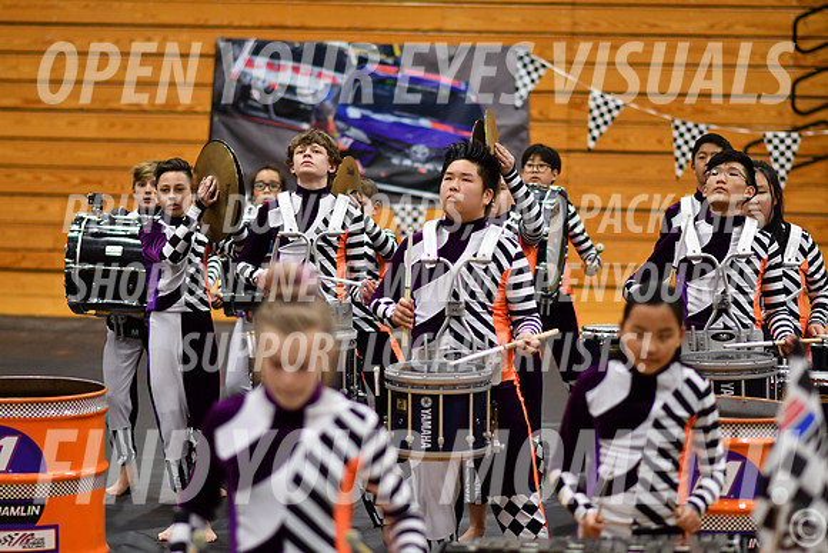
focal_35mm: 128
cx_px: 414
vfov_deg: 10.8
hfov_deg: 16.1
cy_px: 276
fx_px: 2933
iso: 1250
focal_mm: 85
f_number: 1.8
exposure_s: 1/320
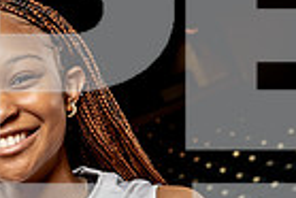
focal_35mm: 121
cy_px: 297
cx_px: -104
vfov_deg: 10.9
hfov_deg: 15.9
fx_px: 996
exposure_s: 1/250
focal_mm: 29
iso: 640
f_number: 5.6
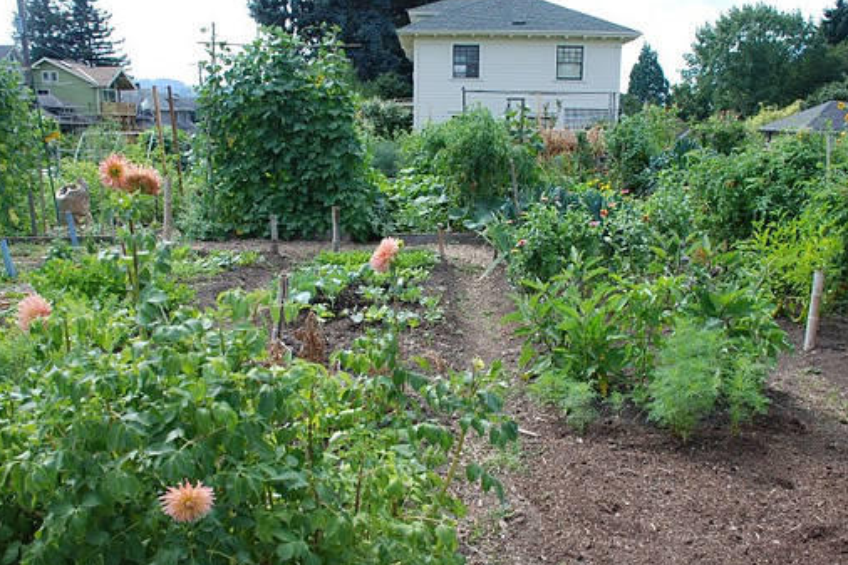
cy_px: 321
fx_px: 730
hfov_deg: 60.3
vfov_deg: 42.2
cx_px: 424
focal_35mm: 31
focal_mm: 18
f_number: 4
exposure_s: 1/250
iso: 100
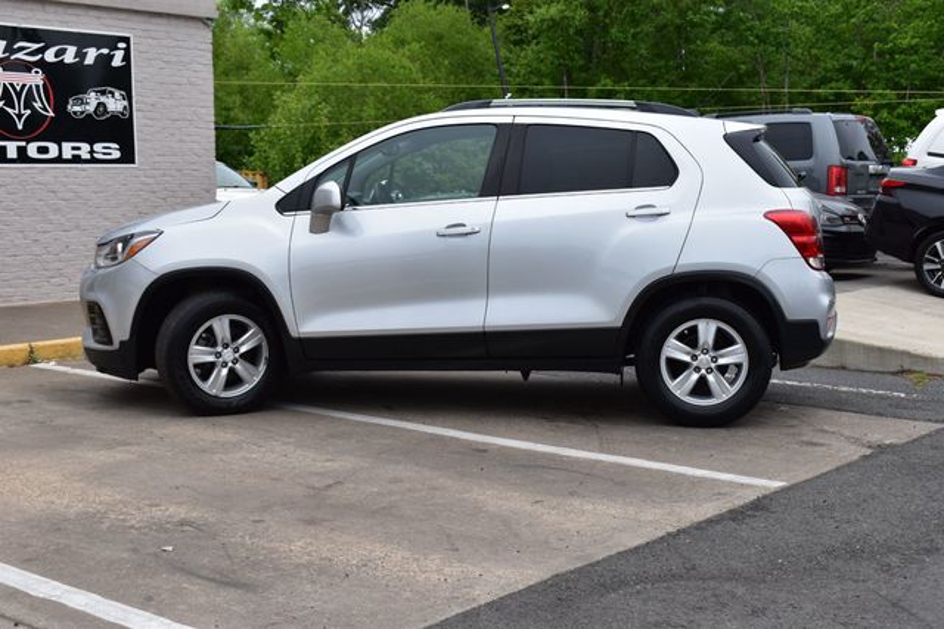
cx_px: 472
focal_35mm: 51
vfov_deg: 26.5
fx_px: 1337
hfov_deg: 38.9
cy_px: 314
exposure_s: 1/320
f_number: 10
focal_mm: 34
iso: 400
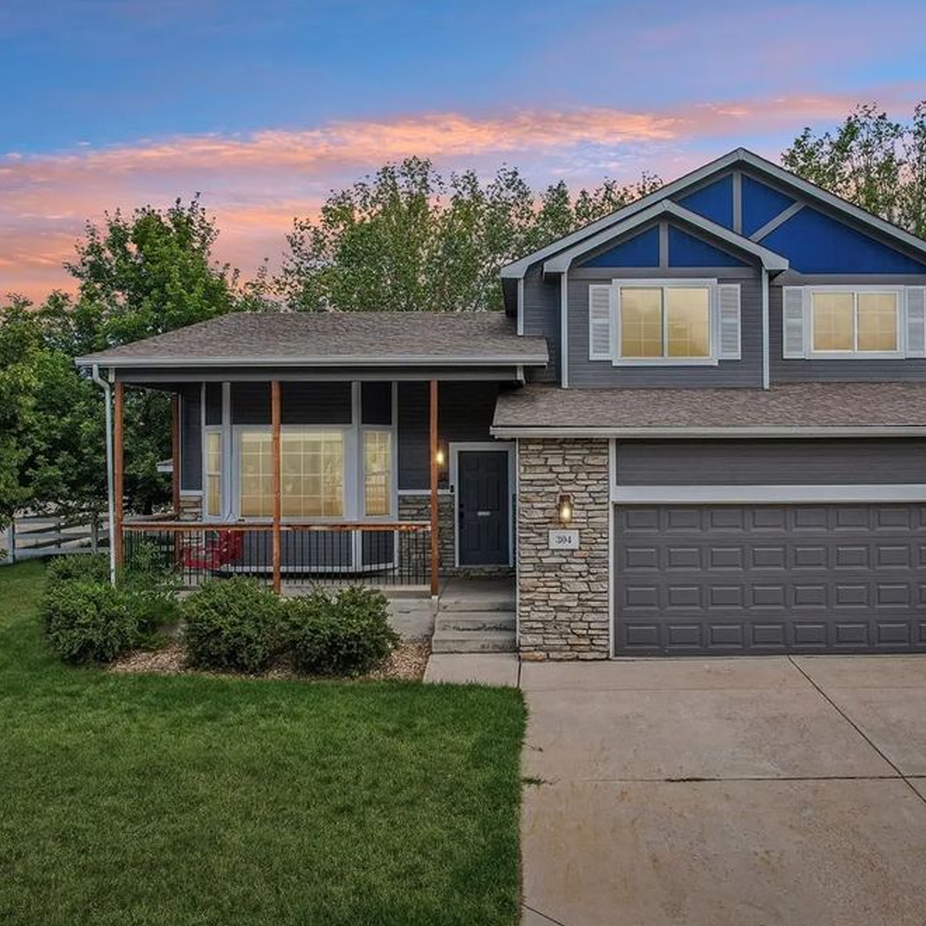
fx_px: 878
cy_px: 453
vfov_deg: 55.6
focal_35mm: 29
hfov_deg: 55.5
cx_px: 522
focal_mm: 8.4
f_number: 2.8
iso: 100
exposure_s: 1/160
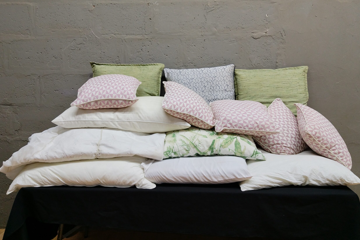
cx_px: 180
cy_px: 100
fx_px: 280
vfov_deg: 46.2
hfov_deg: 65.5
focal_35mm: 28
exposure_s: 1/25
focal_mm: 4.25
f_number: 1.8
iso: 250
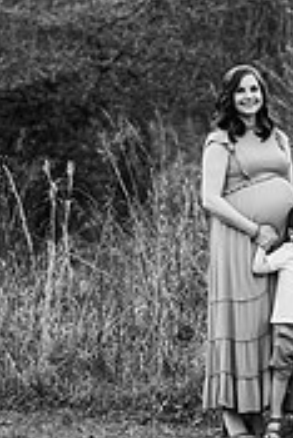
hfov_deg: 6.3
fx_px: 2656
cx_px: 278
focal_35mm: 218
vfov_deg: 9.3
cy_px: -105
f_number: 2.5
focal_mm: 85
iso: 320
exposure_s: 1/400
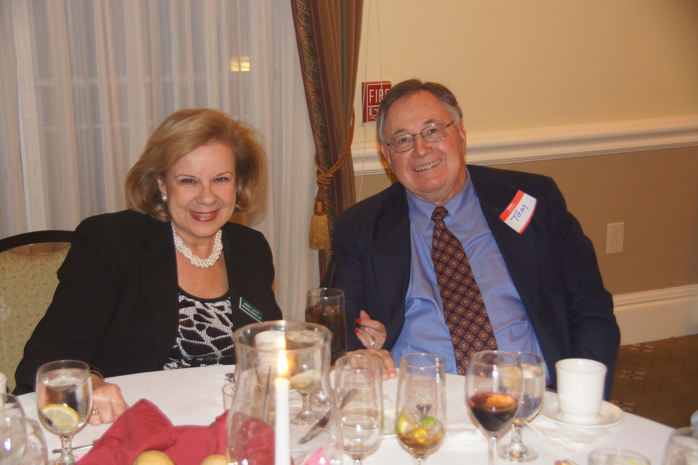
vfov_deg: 25.7
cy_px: 232
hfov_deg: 37.9
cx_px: 349
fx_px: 1017
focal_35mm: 52
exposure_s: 1/20
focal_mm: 35
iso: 800
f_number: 4.5
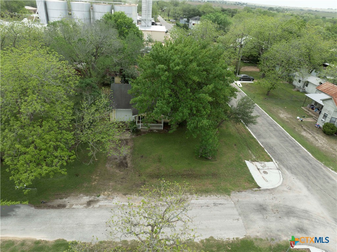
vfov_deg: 56.7
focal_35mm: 24
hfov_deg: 71.6
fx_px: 233
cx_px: 168
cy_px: 126
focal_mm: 12.29
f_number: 2.8
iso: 110
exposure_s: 1/1000
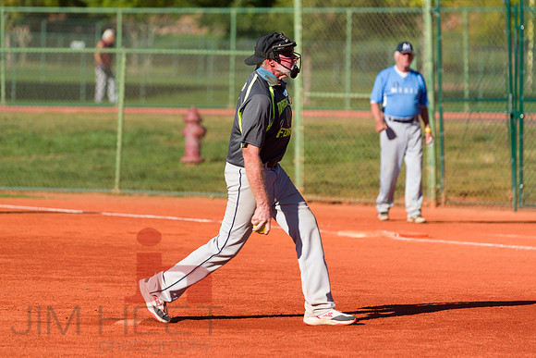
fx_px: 4373
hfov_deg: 7.0
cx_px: 268
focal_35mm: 294
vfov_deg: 4.7
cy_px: 179
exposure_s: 1/1000
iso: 320
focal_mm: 280
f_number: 5.6
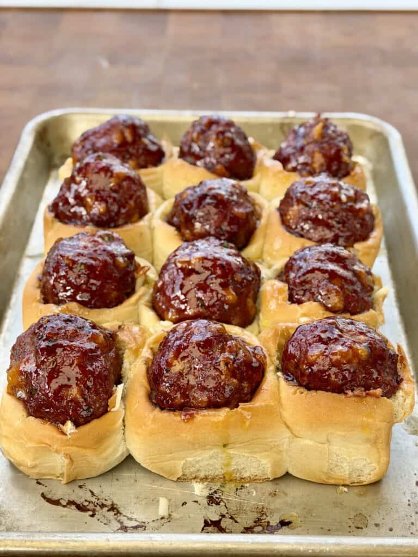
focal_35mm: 48
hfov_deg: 30.3
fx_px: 773
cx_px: 209
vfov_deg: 39.7
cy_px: 278
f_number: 1.78
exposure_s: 1/463
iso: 64
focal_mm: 6.76
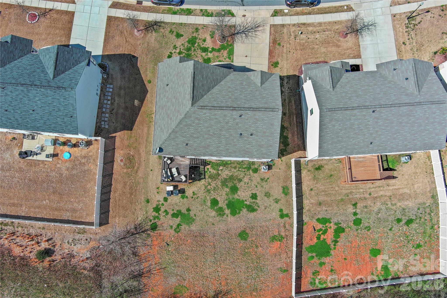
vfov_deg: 45.0
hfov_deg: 63.7
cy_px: 149
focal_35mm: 29
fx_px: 360
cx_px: 224
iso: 100
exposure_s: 1/1250
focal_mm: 10.57
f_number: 2.8
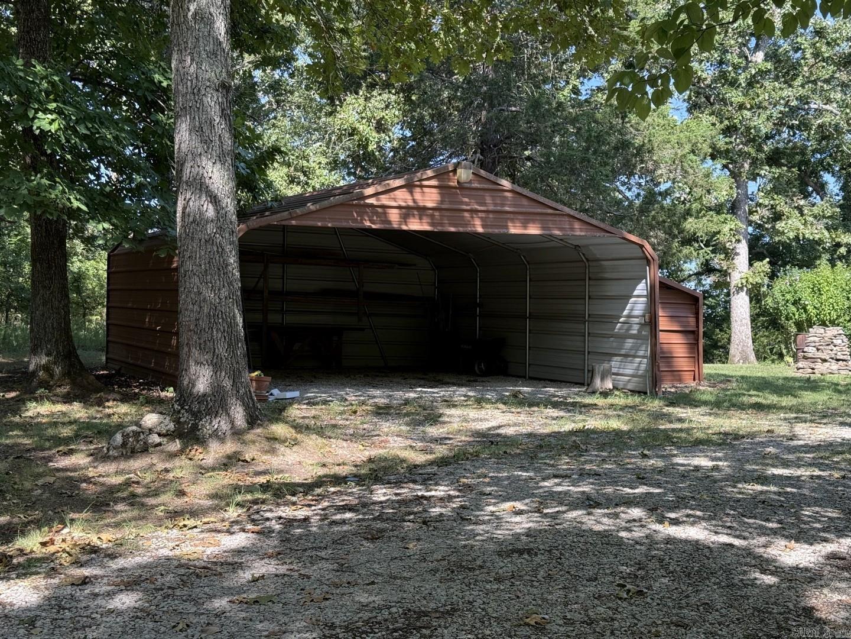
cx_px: 426
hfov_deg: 39.7
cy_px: 320
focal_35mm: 48
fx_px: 1180
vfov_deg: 30.3
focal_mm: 6.76
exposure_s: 1/487
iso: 64
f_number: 1.78
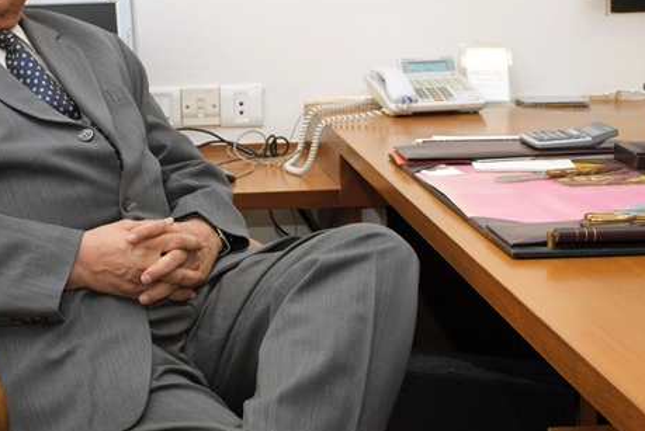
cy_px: 131
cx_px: 192
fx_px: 1363
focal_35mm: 76
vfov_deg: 17.9
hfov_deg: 26.4
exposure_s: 1/60
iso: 400
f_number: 5.6
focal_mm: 30
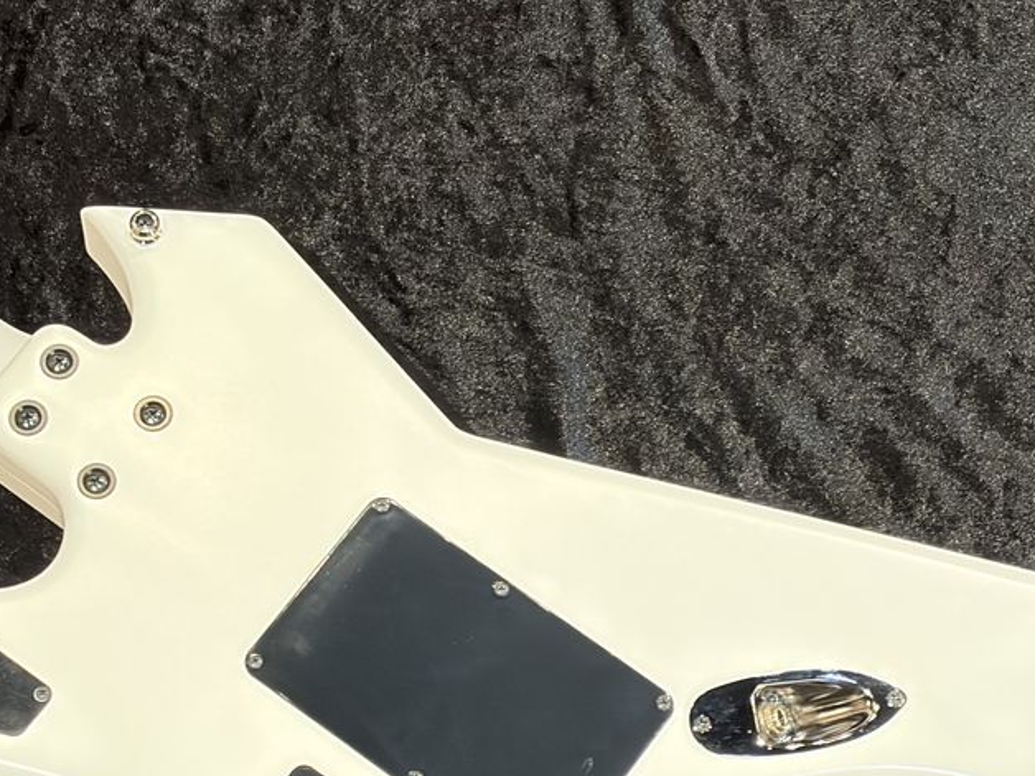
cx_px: 397
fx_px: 3169
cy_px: 578
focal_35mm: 106
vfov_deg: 13.9
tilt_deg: -70.3
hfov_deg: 18.5
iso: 125
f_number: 1.6
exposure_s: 1/40
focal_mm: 5.96
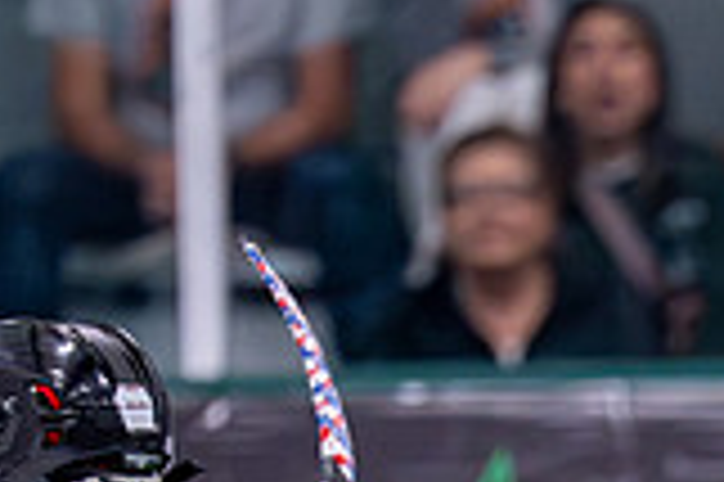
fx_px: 18443
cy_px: 994
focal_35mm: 918
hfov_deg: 2.2
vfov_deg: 1.5
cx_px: 1087
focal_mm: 164
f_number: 2.8
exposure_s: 1/1250
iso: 2500
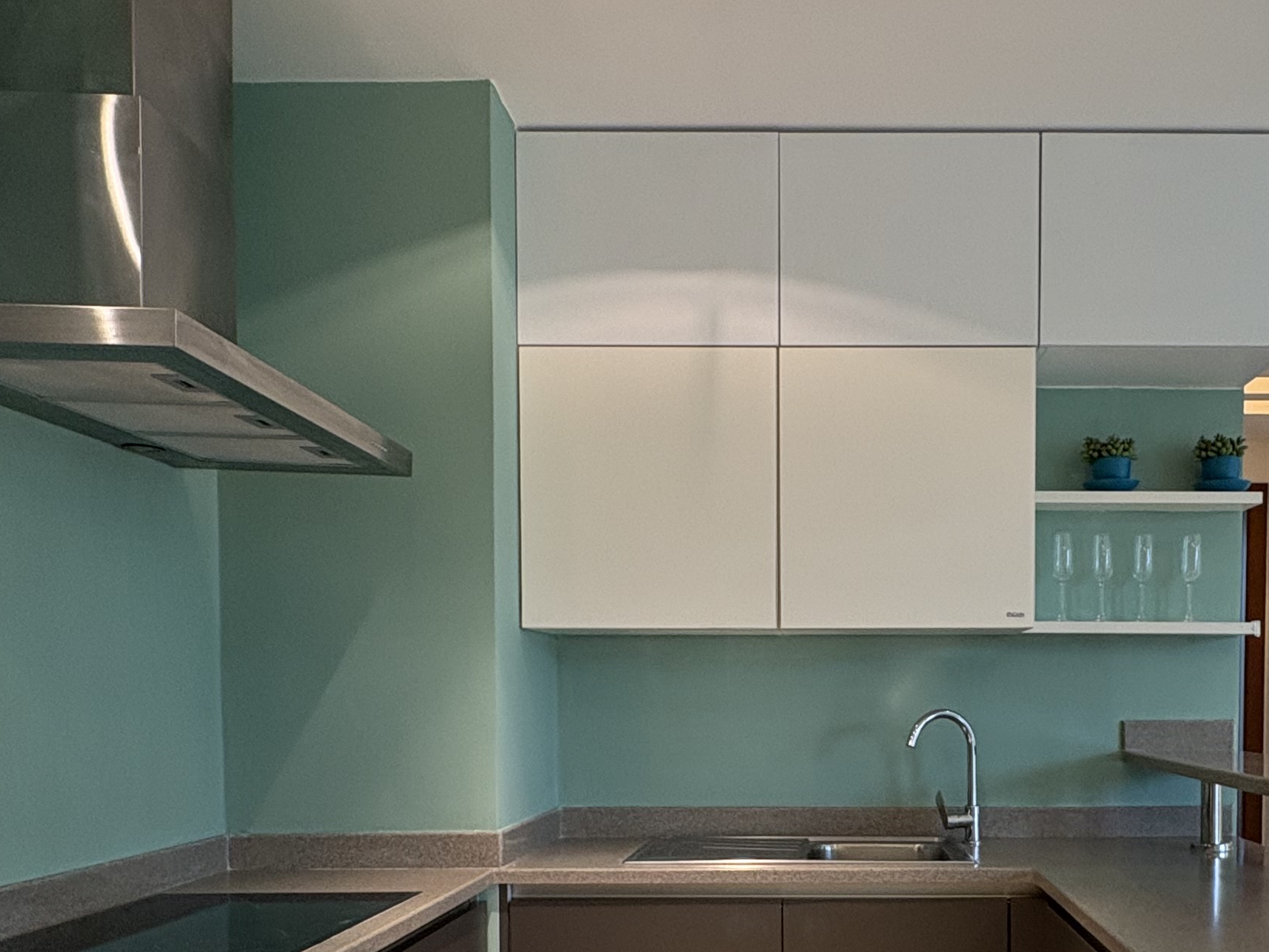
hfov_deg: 53.0
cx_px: 837
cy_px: 750
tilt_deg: -3.0
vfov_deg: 40.2
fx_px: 1246
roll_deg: +0.1
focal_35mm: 34
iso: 200
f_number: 2.2
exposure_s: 1/50
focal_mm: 2.22
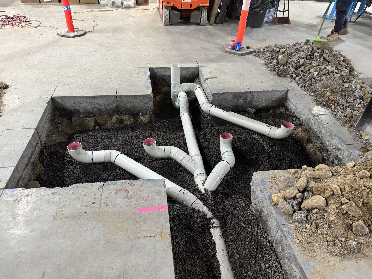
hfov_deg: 71.6
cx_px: 186
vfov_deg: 56.8
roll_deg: -3.1
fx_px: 258
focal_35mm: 24
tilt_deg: -39.0
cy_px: 140
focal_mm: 6.76
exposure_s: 1/50
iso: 800
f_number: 1.78
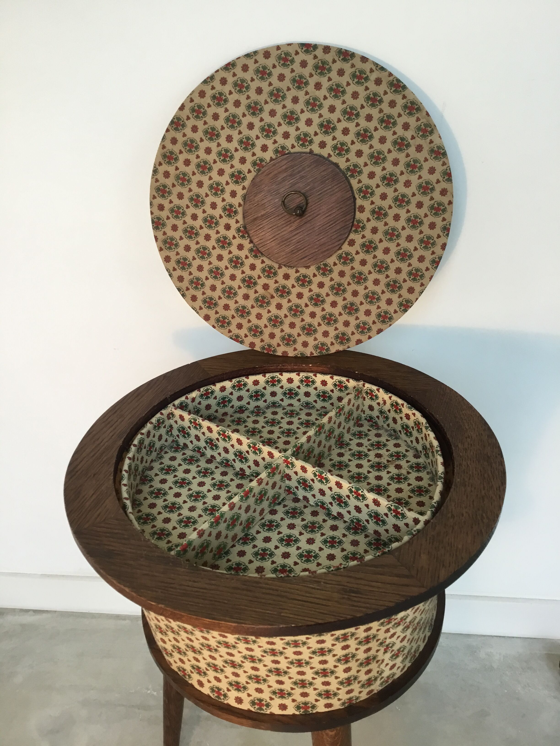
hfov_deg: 45.4
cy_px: 373
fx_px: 669
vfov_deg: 58.4
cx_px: 280
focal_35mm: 31
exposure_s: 1/33
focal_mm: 3.3
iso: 64
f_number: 2.4
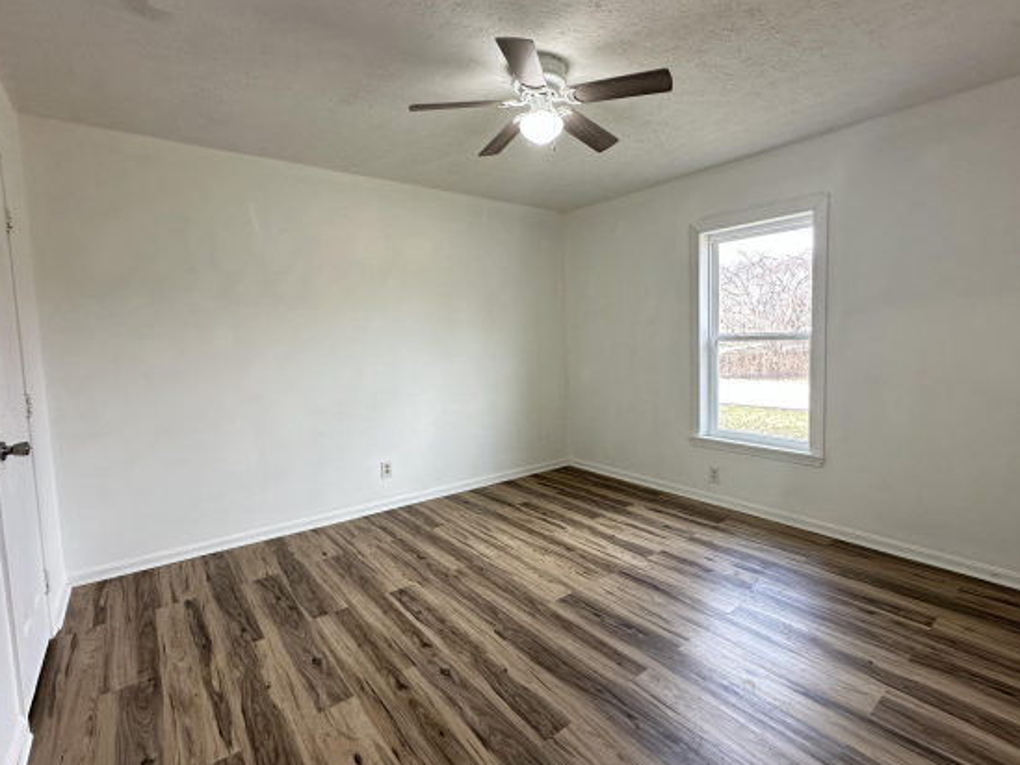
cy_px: 373
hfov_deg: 90.9
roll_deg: +1.6
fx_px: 501
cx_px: 536
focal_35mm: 17
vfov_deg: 74.7
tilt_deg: -4.3
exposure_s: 1/120
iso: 160
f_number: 2.2
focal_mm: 2.22
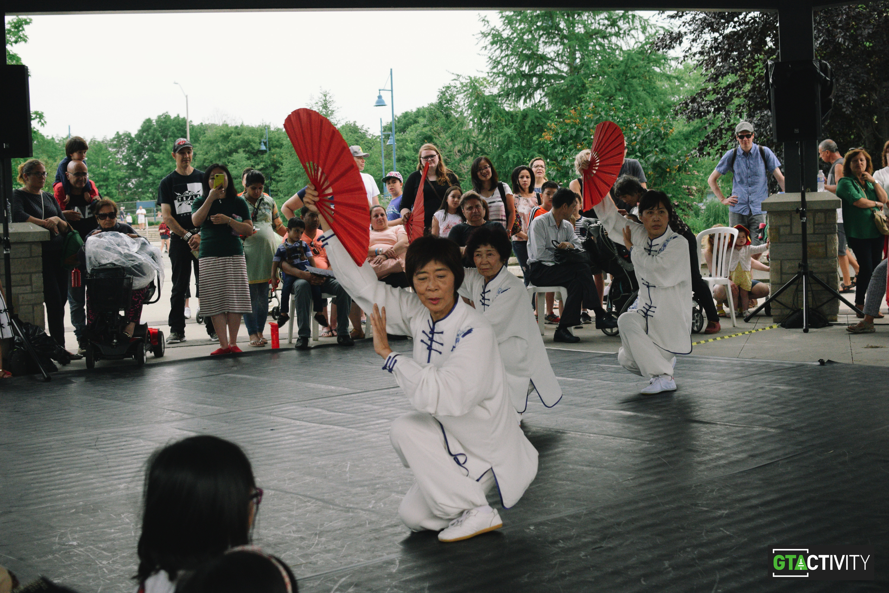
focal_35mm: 52
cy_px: 296
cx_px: 444
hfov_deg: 37.9
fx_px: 1296
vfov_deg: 25.8
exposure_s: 1/1250
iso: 1600
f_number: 4.5
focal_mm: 35
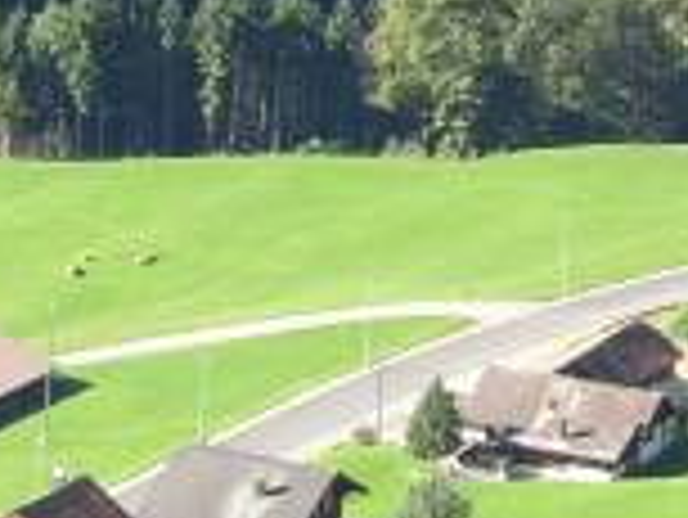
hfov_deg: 4.7
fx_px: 8294
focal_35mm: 417
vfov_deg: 3.6
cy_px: 104
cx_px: -238
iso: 80
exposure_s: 1/125
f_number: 5
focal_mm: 13.69
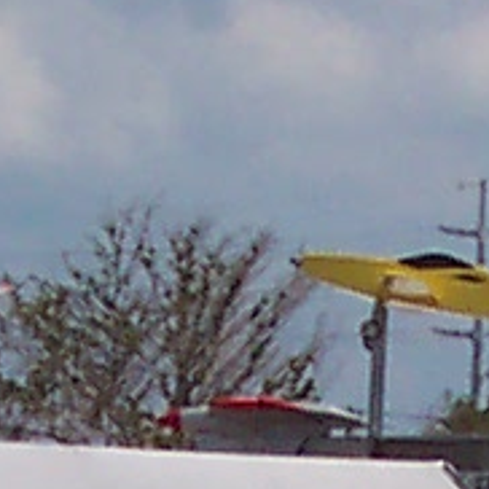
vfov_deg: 4.5
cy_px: 650
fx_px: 6137
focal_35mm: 384
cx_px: 742
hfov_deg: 4.5
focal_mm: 8
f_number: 4.8
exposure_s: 1/1000
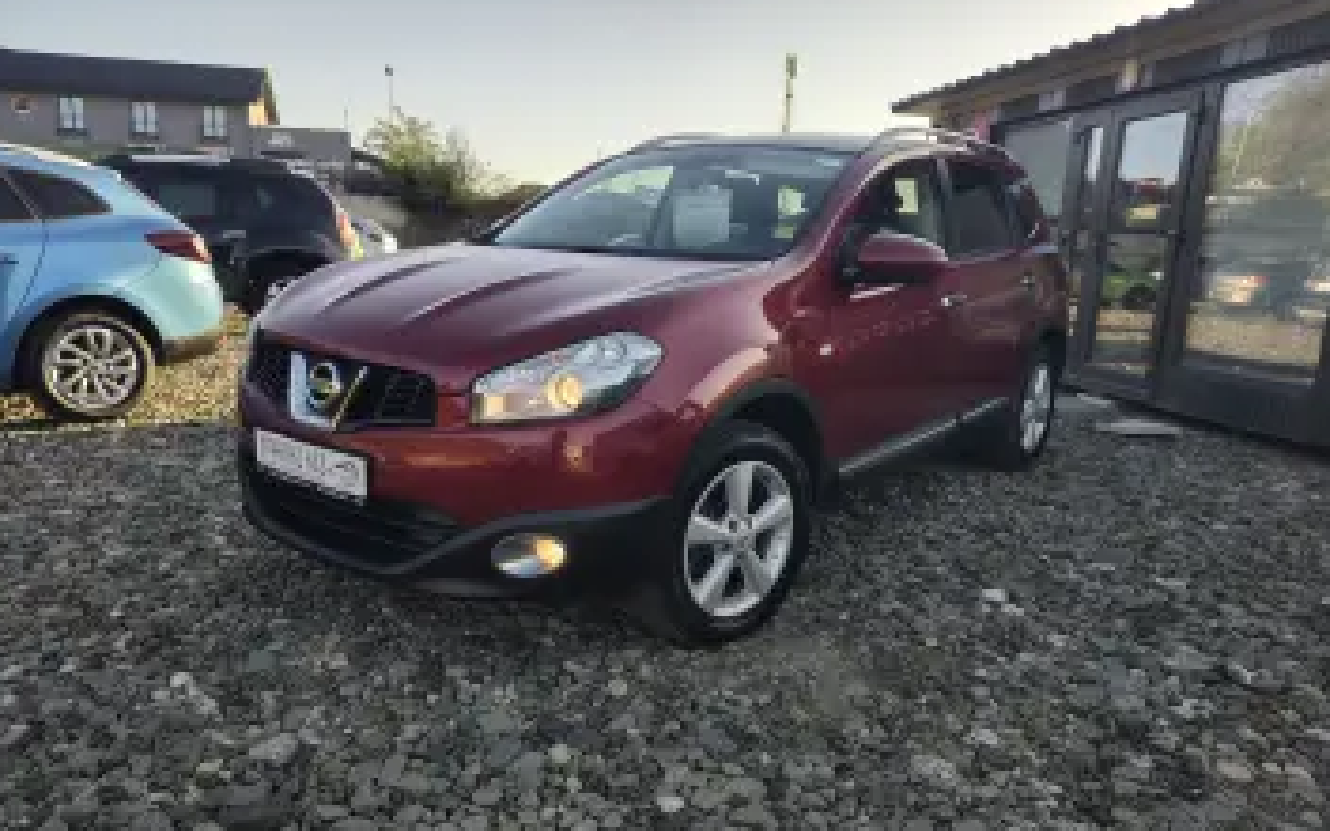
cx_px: 657
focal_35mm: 26
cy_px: 453
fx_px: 942
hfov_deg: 70.4
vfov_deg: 47.5
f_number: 1.8
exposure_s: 1/322
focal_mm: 5.56
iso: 100
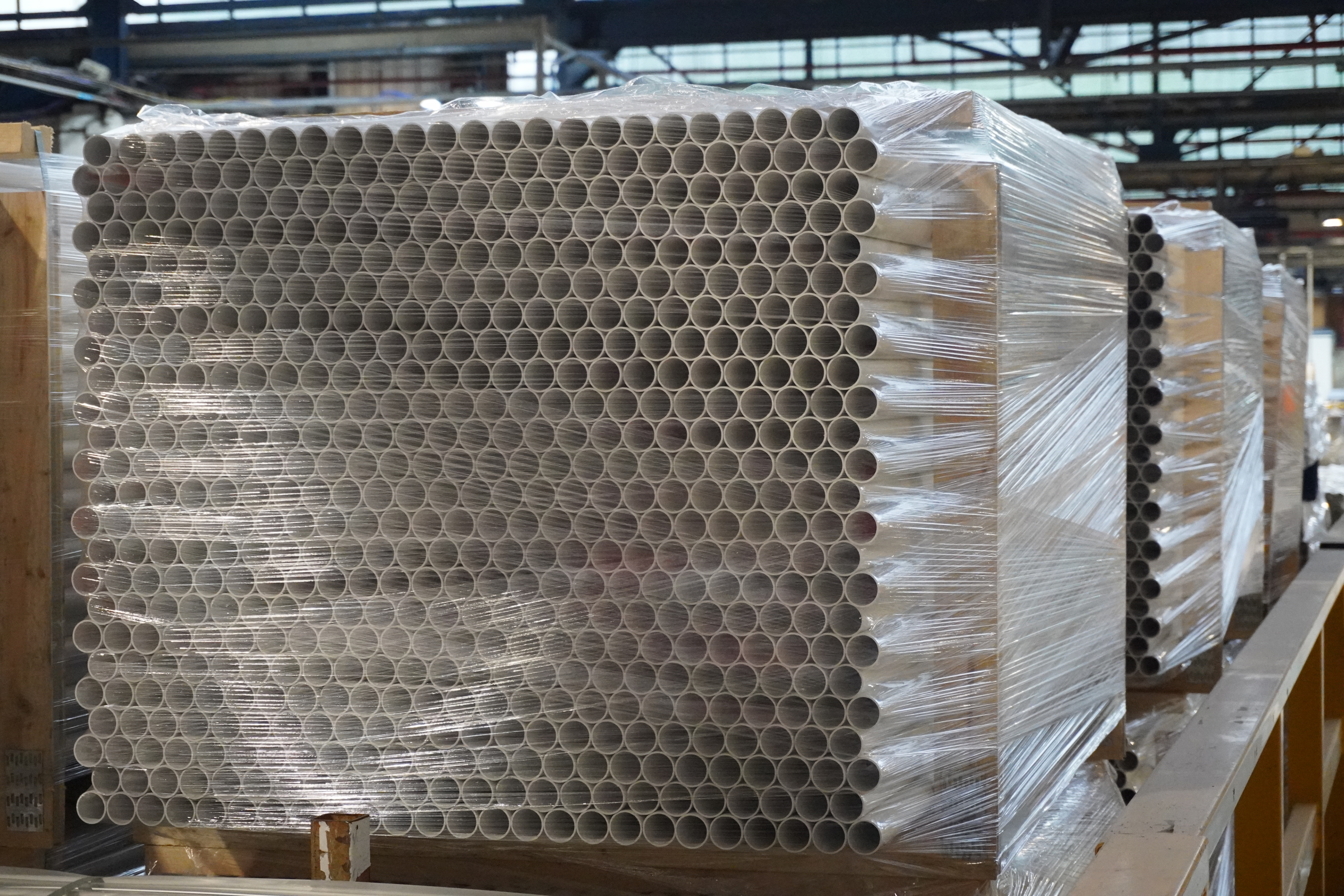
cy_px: 448
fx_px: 2800
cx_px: 672
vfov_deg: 18.2
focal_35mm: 75
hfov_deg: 27.0
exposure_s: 1/160
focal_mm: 50
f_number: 5.6
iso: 5000
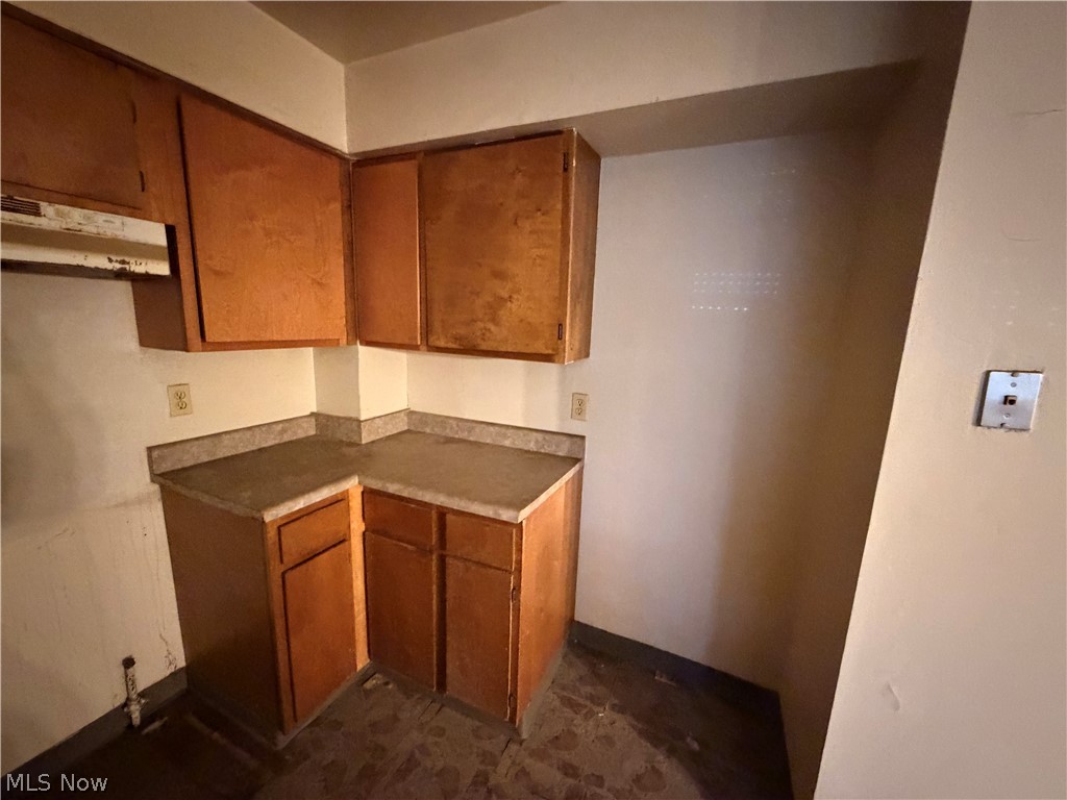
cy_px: 400
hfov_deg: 102.1
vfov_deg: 85.7
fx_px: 432
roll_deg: -2.0
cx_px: 534
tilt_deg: -11.4
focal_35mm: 14
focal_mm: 2.22
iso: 1250
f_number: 2.2
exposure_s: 1/30
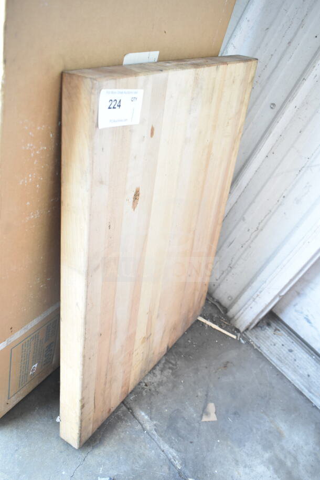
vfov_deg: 59.5
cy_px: 240
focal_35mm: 32
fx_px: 420
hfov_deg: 41.7
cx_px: 160
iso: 1600
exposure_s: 1/80
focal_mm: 21
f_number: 4.5
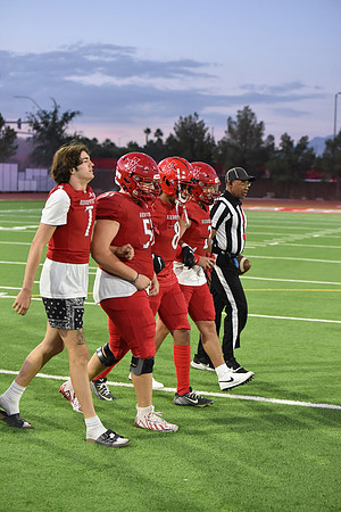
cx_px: 170
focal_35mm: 70
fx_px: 995
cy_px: 256
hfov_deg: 19.5
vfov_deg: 28.8
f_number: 2.8
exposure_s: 1/1000
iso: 7200
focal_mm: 70
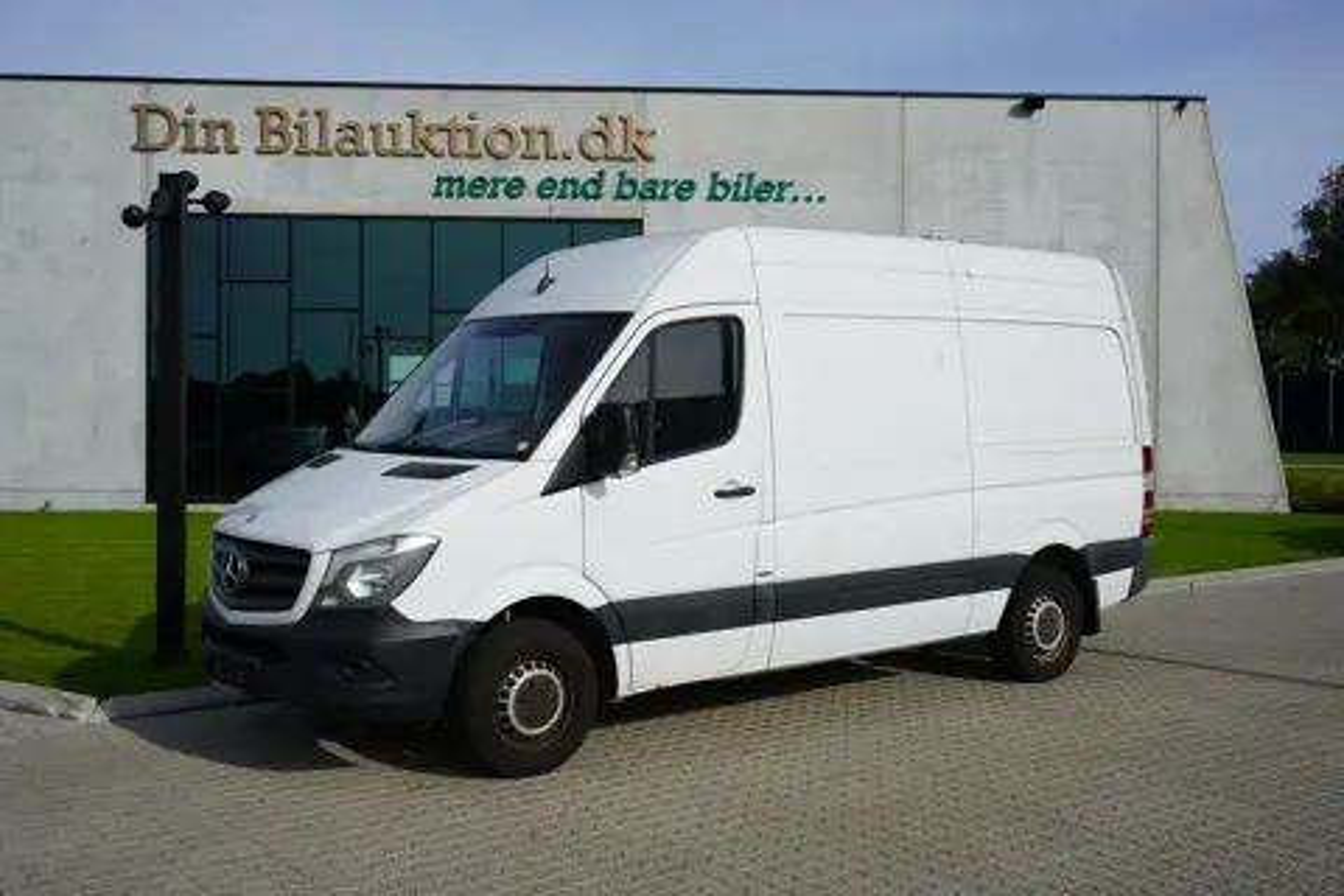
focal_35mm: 37
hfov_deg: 51.9
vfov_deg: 35.9
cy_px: 448
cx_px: 672
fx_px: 1381
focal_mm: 37
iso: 100
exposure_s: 1/250
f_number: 10
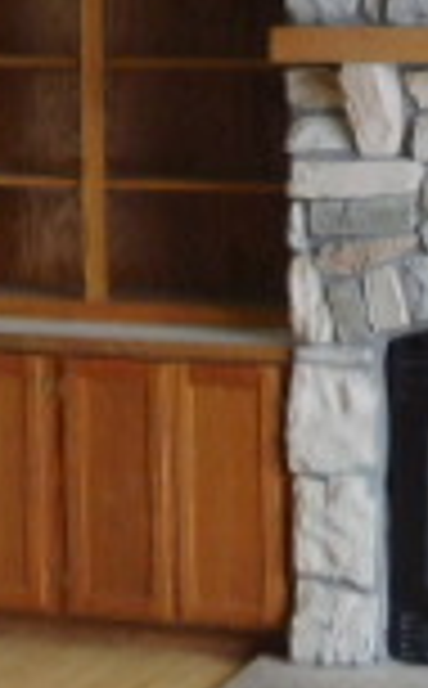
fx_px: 2081
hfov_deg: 11.4
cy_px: 162
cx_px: 581
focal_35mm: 111
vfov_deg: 18.7
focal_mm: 4.5
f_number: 3.4
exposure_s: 1/30
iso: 220
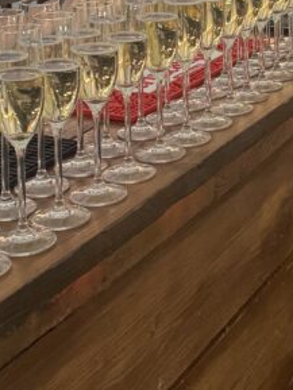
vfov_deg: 20.8
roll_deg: -1.0
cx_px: 231
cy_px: -128
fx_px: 959
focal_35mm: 85
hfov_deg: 17.2
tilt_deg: -2.2
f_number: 1.78
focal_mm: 6.76
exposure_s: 1/100
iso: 200
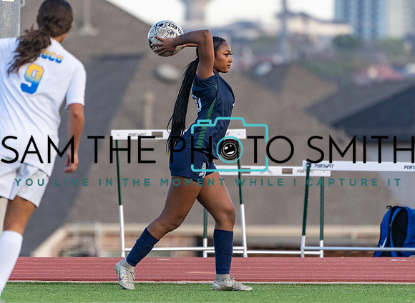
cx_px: 187
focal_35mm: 737
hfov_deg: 2.7
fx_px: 8757
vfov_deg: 2.0
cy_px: 154
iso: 1250
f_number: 8
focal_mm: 560
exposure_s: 1/1250
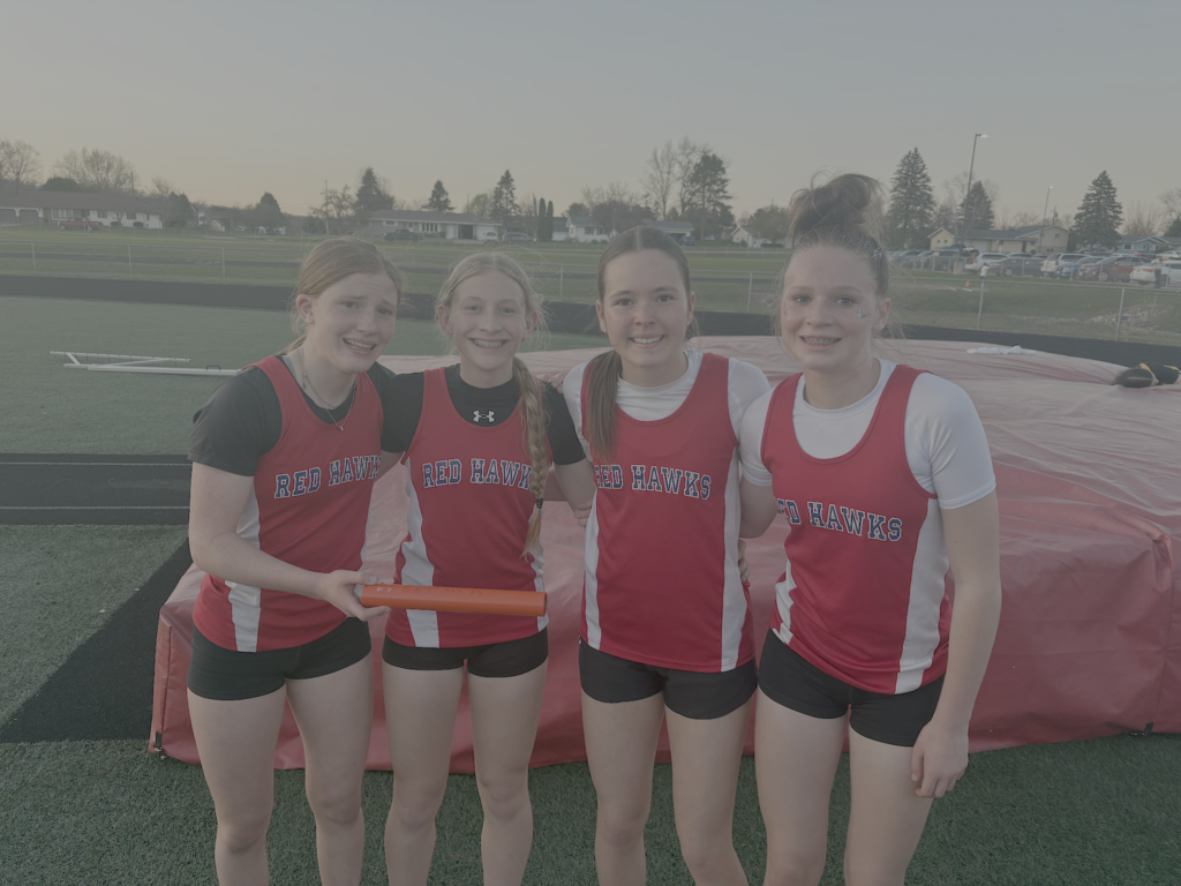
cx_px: 590
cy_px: 443
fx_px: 887
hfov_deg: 67.3
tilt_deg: -12.1
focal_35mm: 26
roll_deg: -1.6
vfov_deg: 53.1
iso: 64
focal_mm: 5.96
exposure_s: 1/165
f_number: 1.6
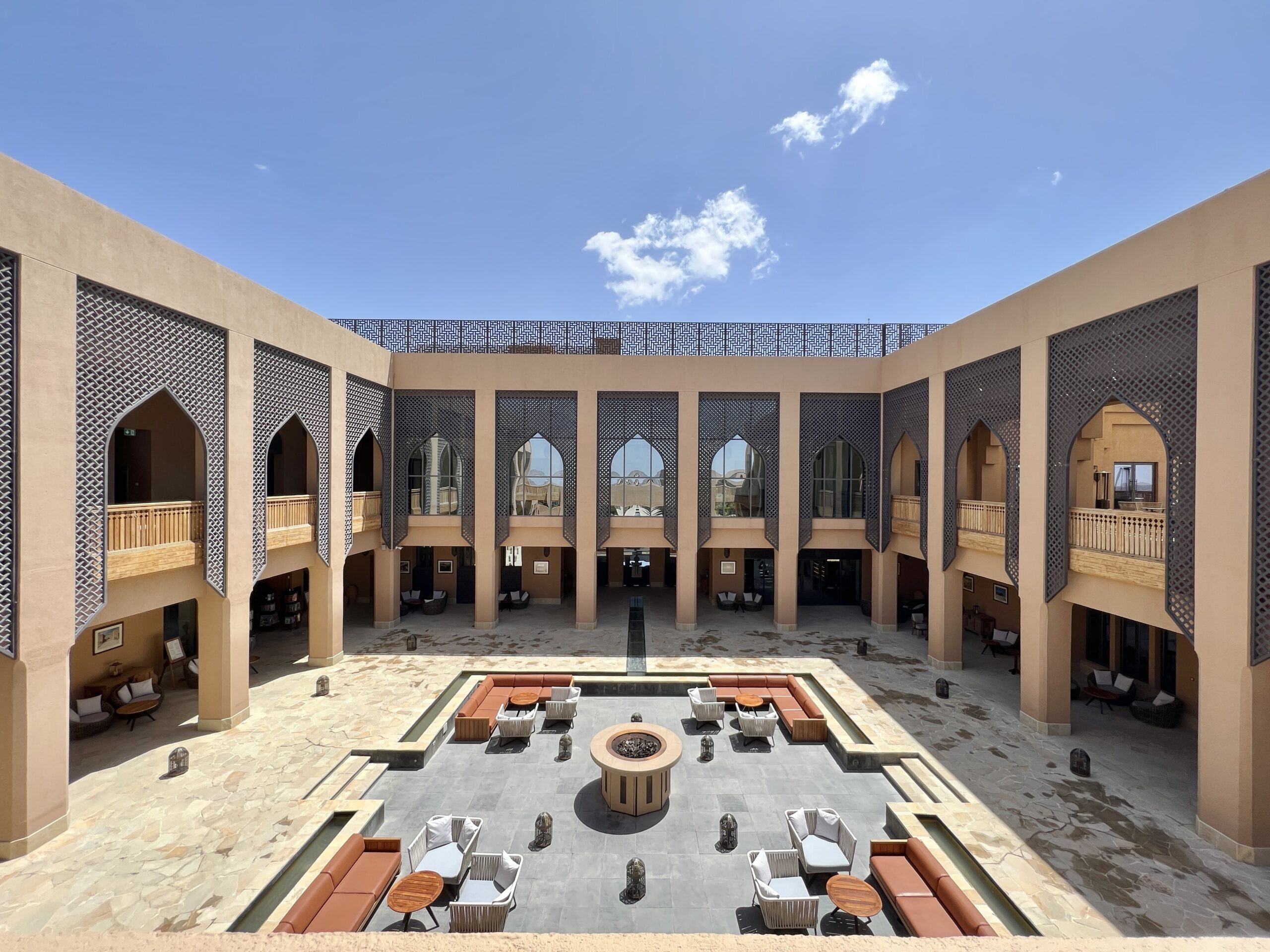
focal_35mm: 13
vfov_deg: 89.9
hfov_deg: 106.2
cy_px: 476
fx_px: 477
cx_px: 635
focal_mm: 1.57
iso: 32
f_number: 1.8
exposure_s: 1/809
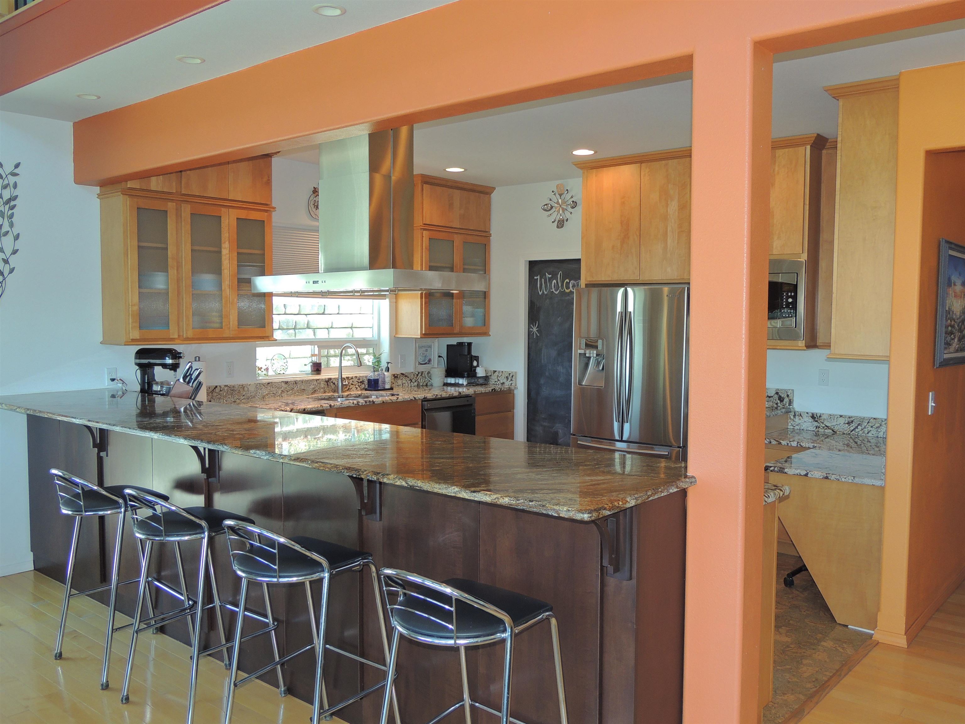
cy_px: 362
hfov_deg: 60.0
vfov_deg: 46.8
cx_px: 482
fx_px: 836
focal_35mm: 30
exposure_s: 1/40
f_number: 3.1
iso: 125
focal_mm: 5.3
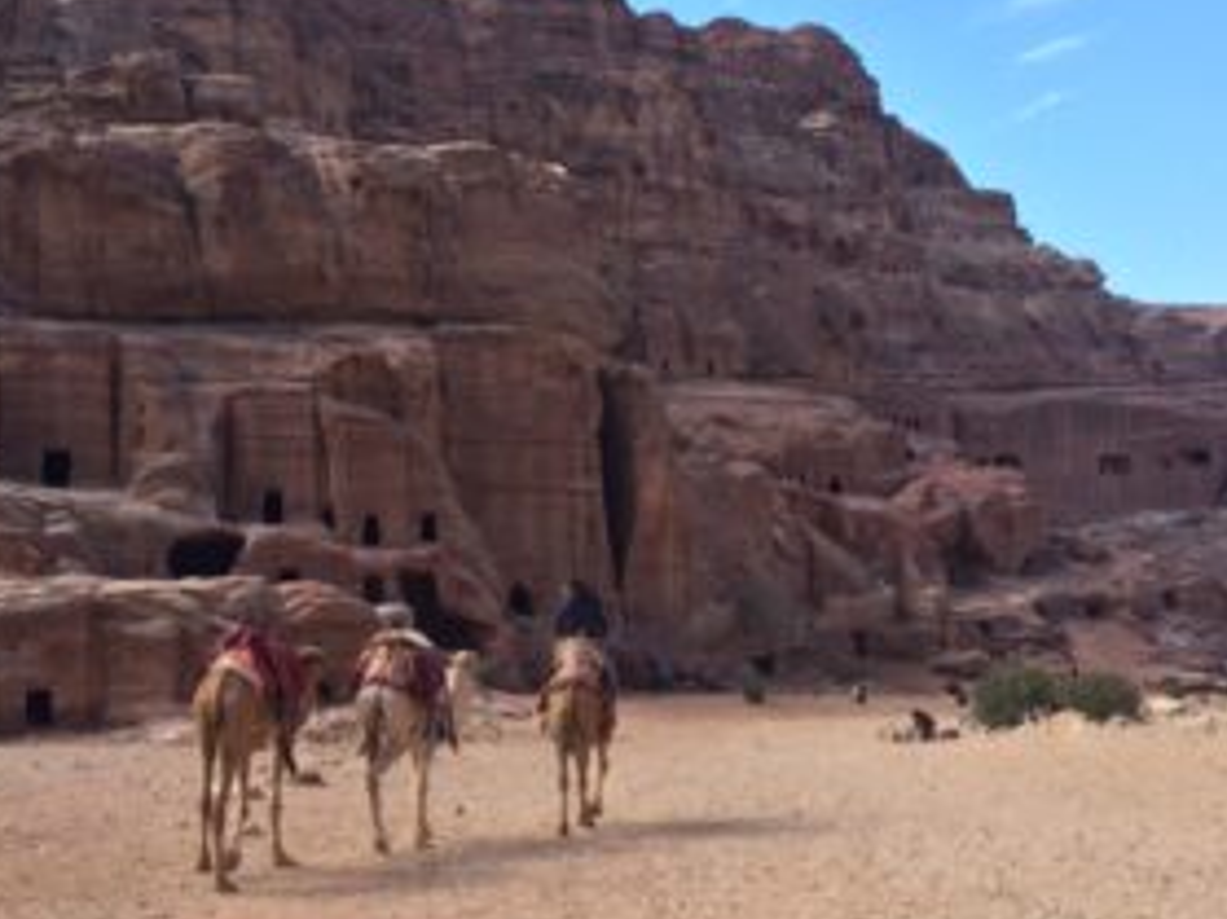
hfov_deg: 43.7
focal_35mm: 43
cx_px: 708
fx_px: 1524
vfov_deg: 33.6
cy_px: 466
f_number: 2.2
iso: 32
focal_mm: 4.12
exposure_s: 1/873
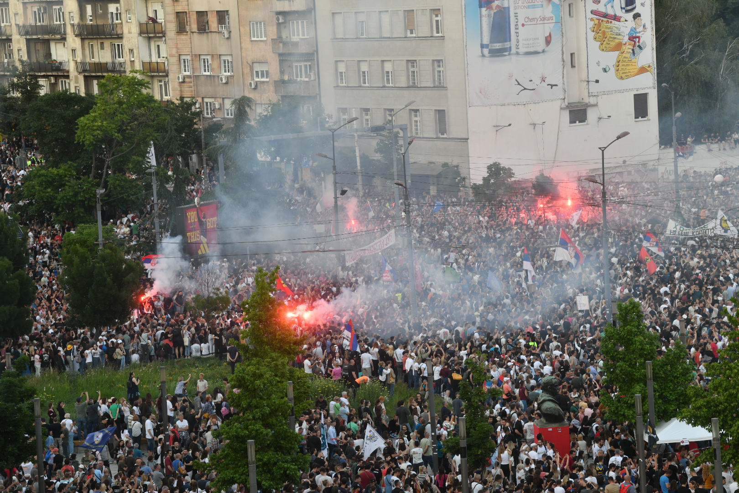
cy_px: 246
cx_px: 370
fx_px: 2771
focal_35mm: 135
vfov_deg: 10.2
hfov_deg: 15.2
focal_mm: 135
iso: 800
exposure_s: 1/160
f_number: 8
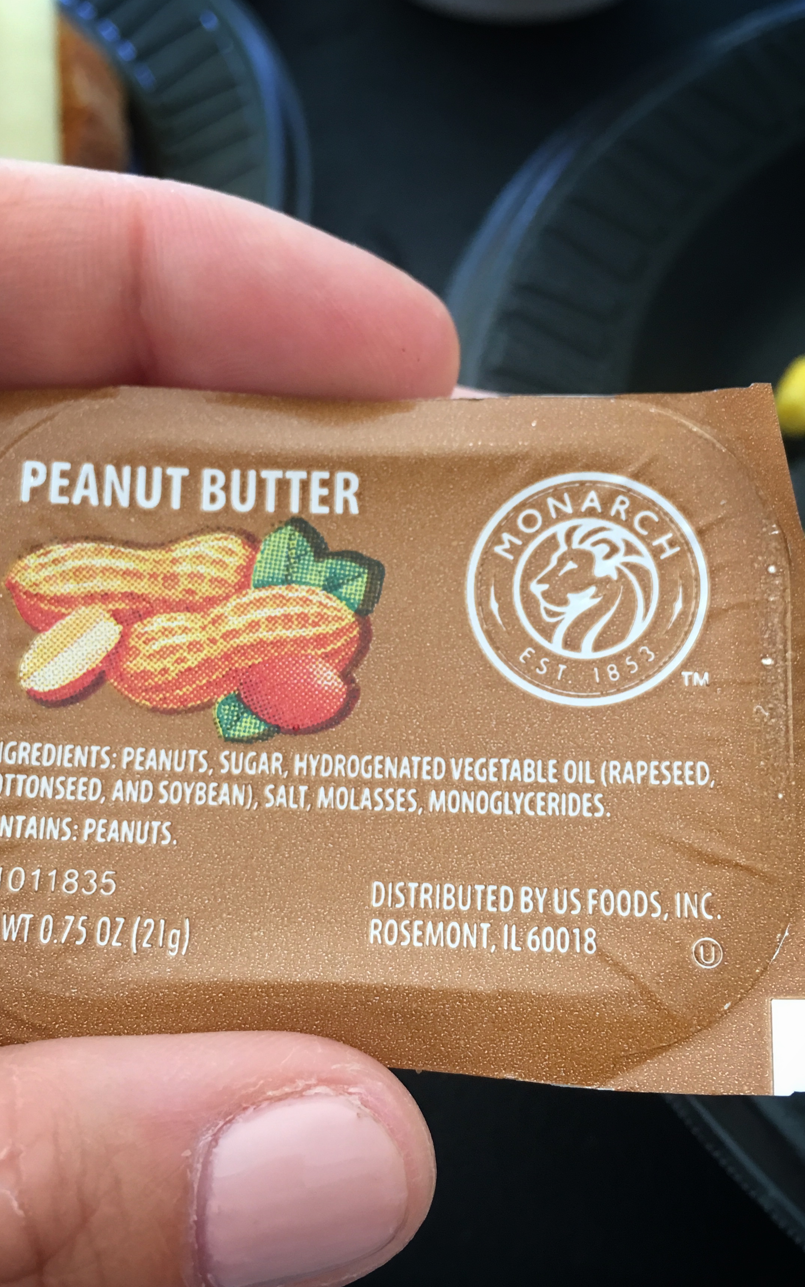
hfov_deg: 35.3
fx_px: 1264
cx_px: 380
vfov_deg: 54.0
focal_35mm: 36
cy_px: 611
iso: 100
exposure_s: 1/30
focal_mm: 4.15
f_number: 2.2
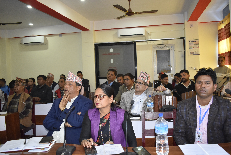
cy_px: 78
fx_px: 202
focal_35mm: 32
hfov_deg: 59.5
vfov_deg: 41.8
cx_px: 116
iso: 1600
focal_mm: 21
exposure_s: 1/100
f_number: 3.8
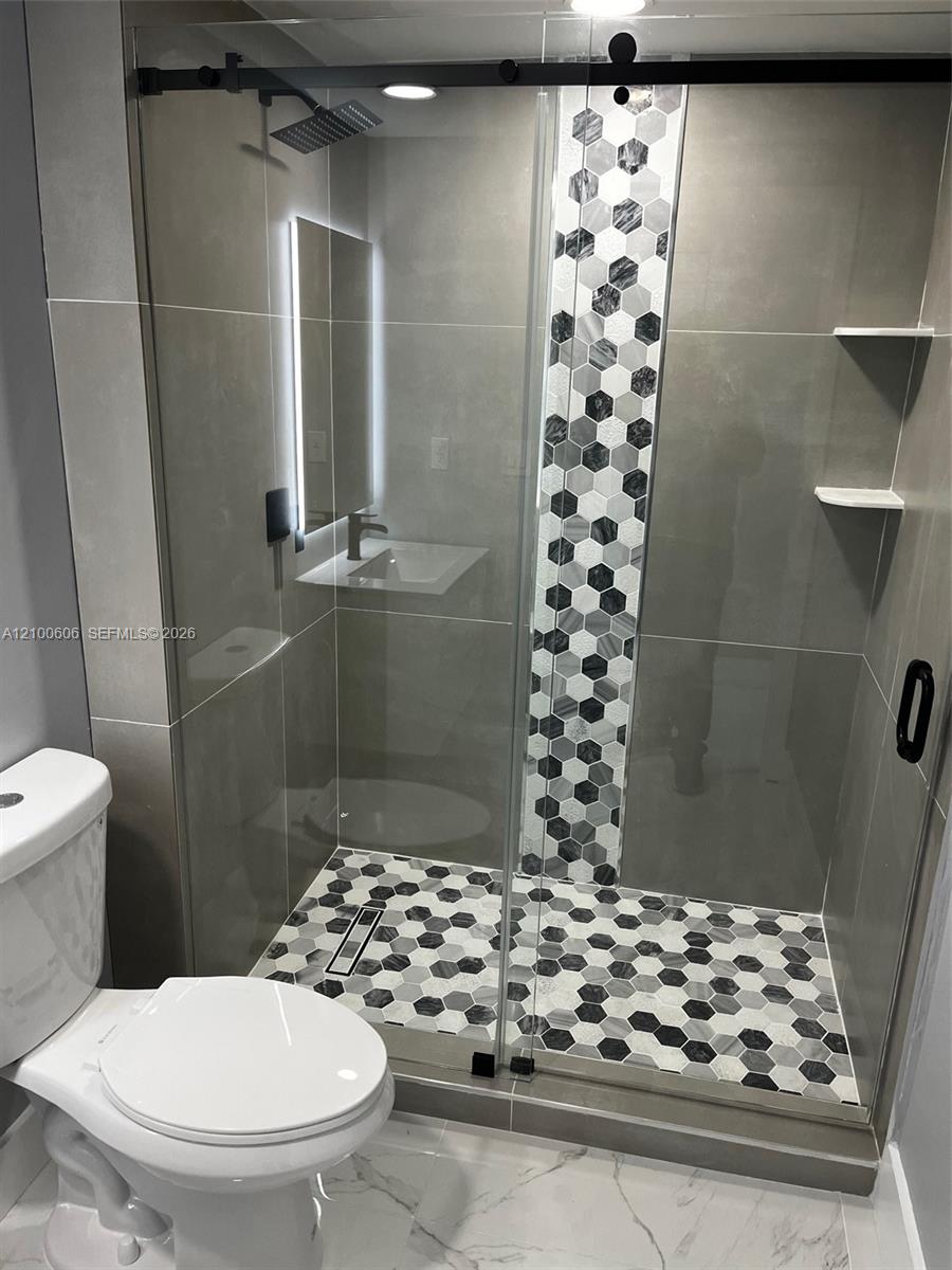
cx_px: 476
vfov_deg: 67.3
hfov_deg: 53.1
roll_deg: -1.7
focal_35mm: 26
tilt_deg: -16.5
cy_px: 635
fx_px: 953
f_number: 1.6
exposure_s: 1/120
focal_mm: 5.1
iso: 125
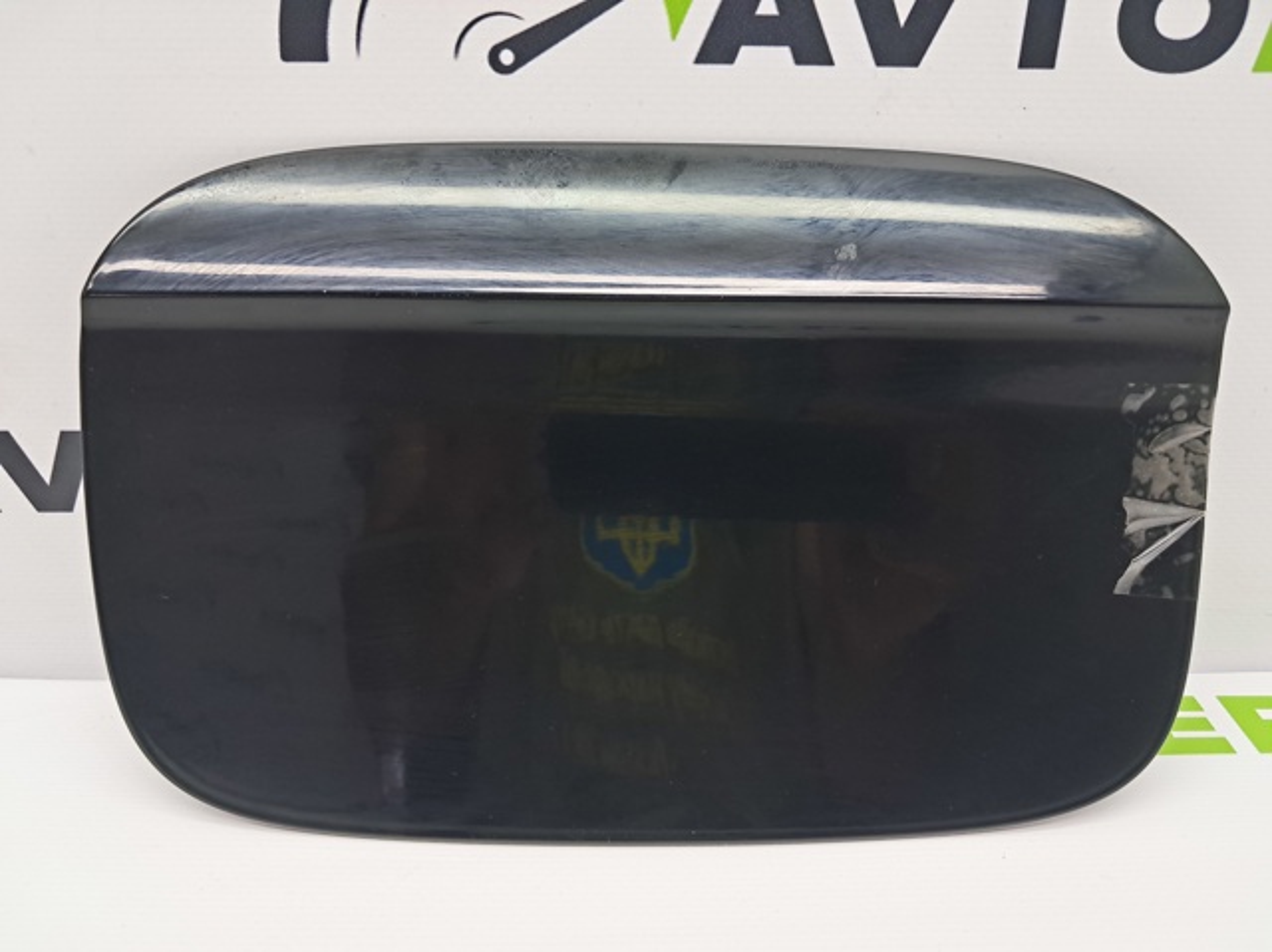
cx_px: 636
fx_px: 991
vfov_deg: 51.3
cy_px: 476
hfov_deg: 65.4
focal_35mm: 27
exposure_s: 1/50
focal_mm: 4
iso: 50
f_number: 1.8
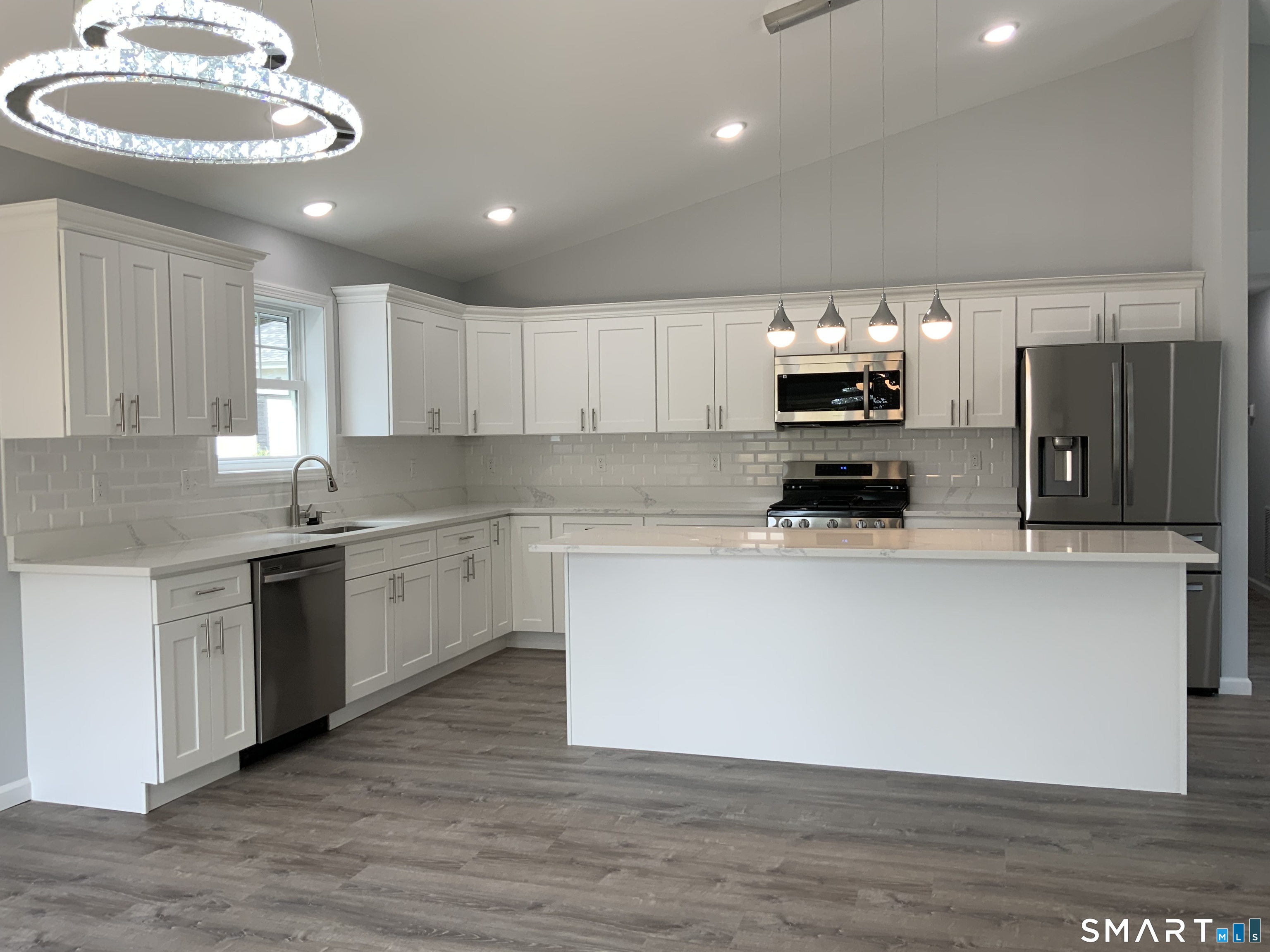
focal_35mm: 29
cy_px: 476
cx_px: 635
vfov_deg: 48.2
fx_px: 1064
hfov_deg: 61.7
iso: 25
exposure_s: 1/120
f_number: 1.8
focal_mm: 3
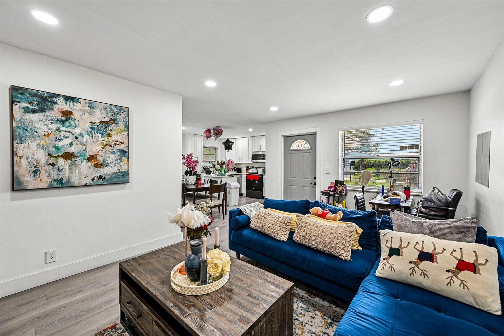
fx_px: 196
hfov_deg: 104.3
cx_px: 252
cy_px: 168
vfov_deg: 81.2
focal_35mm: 14
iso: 2500
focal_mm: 14
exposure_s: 1/500
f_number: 8
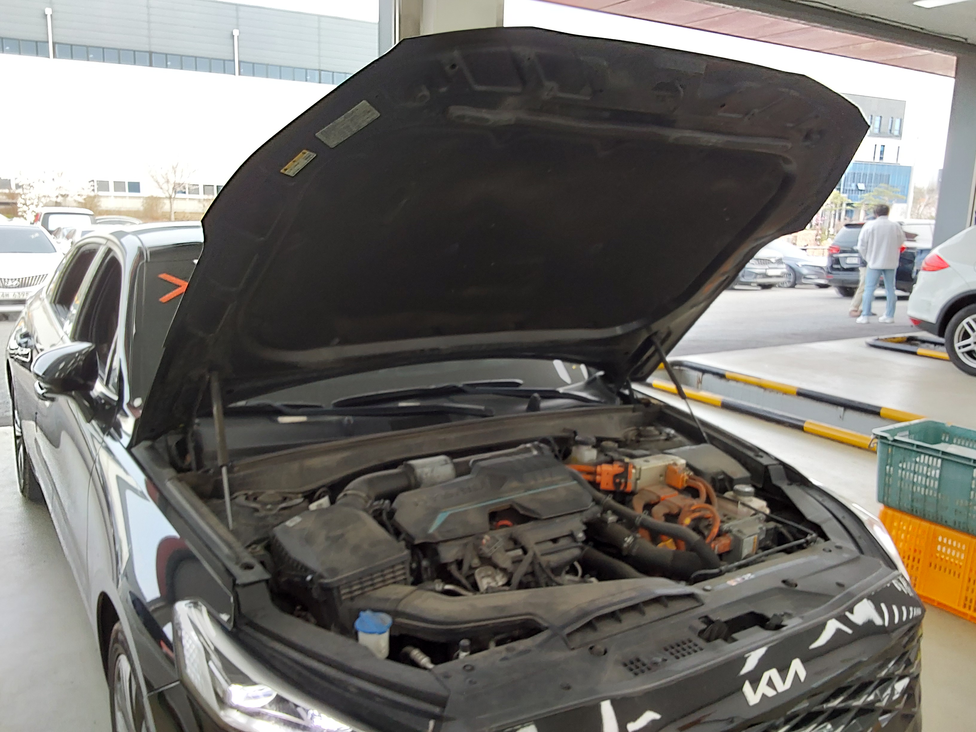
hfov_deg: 63.4
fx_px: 789
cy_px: 366
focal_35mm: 28
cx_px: 488
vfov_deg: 49.7
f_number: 1.9
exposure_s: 1/120
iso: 100
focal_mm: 2.91
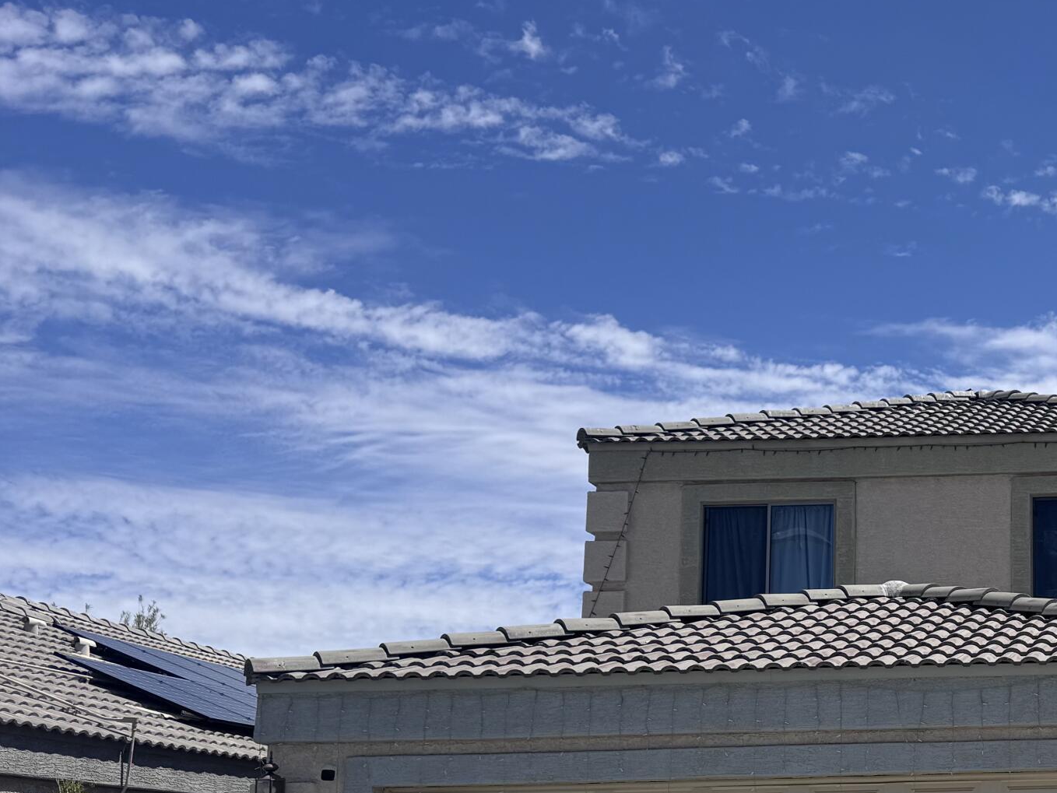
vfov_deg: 27.2
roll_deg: +0.9
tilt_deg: +9.5
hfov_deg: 32.2
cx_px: 1142
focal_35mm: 53
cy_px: 597
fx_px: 1619
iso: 80
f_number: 1.78
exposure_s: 1/7092
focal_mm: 6.76
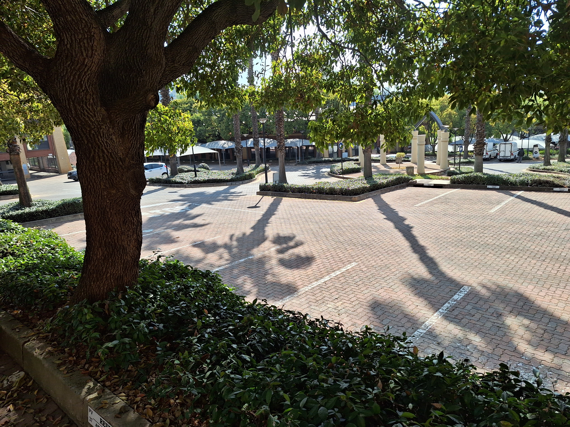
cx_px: 285
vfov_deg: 58.9
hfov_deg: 73.9
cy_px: 214
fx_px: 379
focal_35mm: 23
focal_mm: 5.54
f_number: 1.8
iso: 40
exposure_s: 1/1499
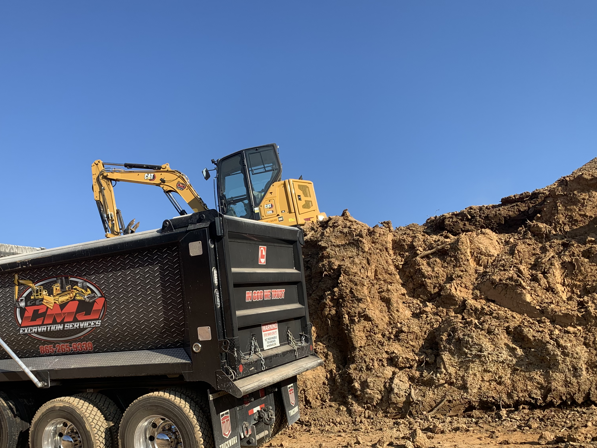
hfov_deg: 51.7
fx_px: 604
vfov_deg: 40.2
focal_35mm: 35
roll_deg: +3.4
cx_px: 203
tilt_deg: +8.3
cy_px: 301
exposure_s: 1/1718
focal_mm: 4.25
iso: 25
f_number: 1.8
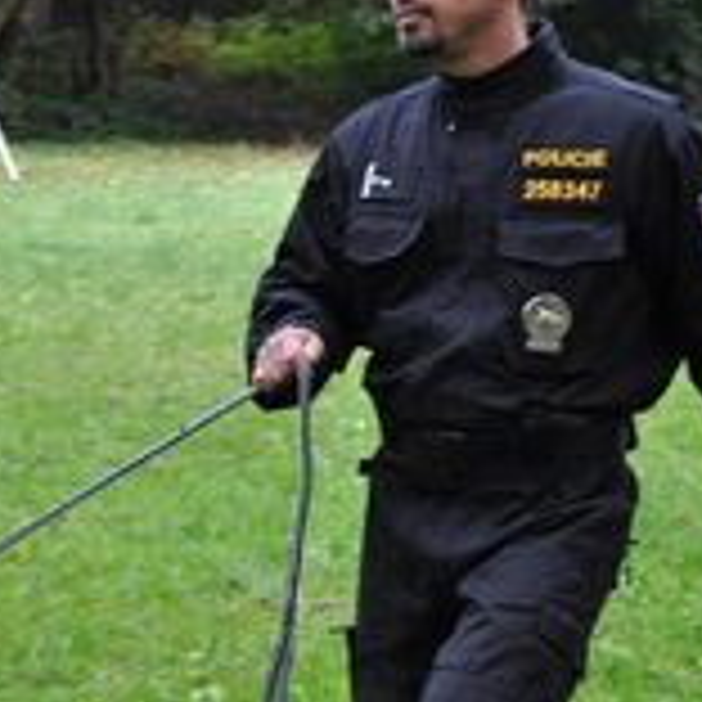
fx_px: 6562
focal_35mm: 286
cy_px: 551
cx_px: -63
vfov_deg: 6.1
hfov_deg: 6.1
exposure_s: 1/200
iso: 500
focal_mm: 70
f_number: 8
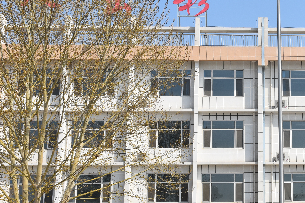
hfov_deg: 26.3
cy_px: 114
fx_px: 627
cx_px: 283
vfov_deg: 18.4
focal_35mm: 74
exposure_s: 1/400
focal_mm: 26
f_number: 10
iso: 200
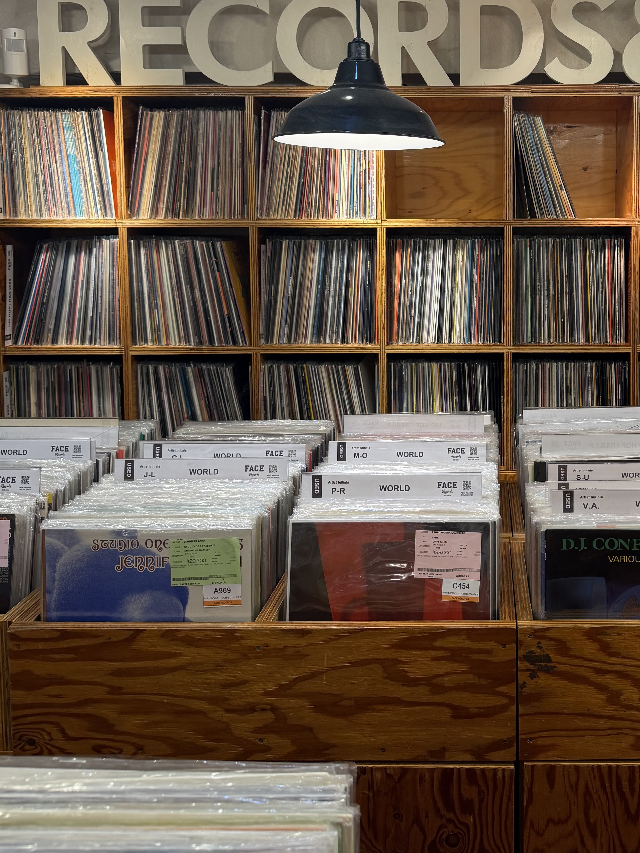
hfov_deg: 36.9
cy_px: 300
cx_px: 477
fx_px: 937
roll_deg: +0.2
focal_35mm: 38
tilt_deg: -4.9
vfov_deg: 48.3
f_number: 1.78
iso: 125
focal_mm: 6.76
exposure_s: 1/100
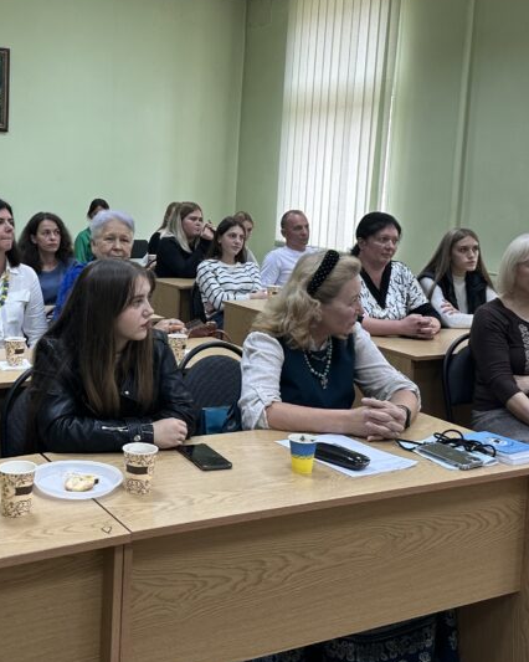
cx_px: 173
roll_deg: -2.5
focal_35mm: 45
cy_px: 261
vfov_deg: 41.0
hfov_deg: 33.1
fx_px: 881
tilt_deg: -5.0
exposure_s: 1/50
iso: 125
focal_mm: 6.86
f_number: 1.78
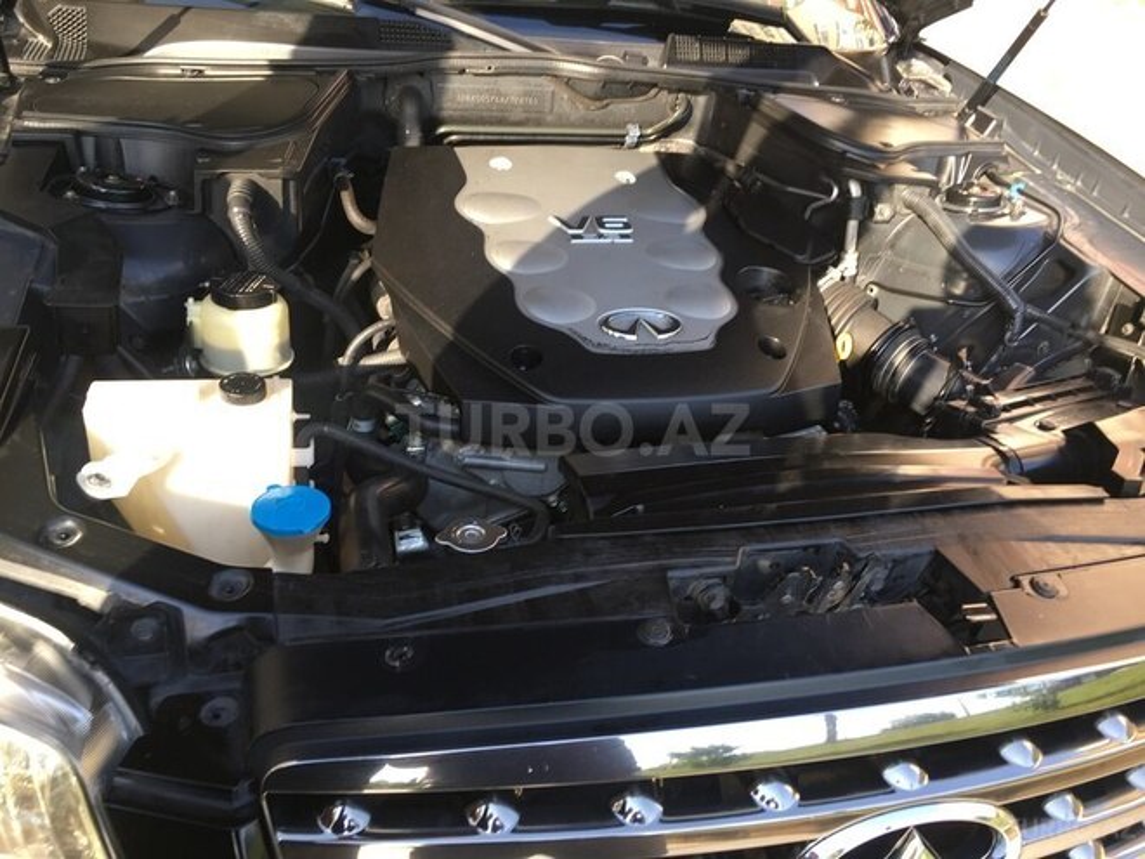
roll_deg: -8.8
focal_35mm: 29
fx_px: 959
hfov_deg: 61.7
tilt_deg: -31.8
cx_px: 572
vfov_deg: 48.2
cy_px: 430
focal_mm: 4.15
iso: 25
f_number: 2.2
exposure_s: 1/100
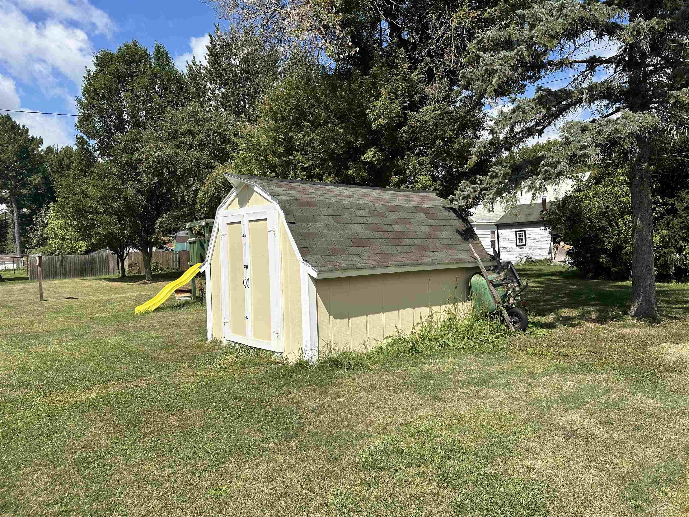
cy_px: 258
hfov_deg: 71.6
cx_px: 344
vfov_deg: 56.8
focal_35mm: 24
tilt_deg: -0.9
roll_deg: +1.9
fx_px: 478
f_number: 1.78
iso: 80
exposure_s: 1/4762
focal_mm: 6.86
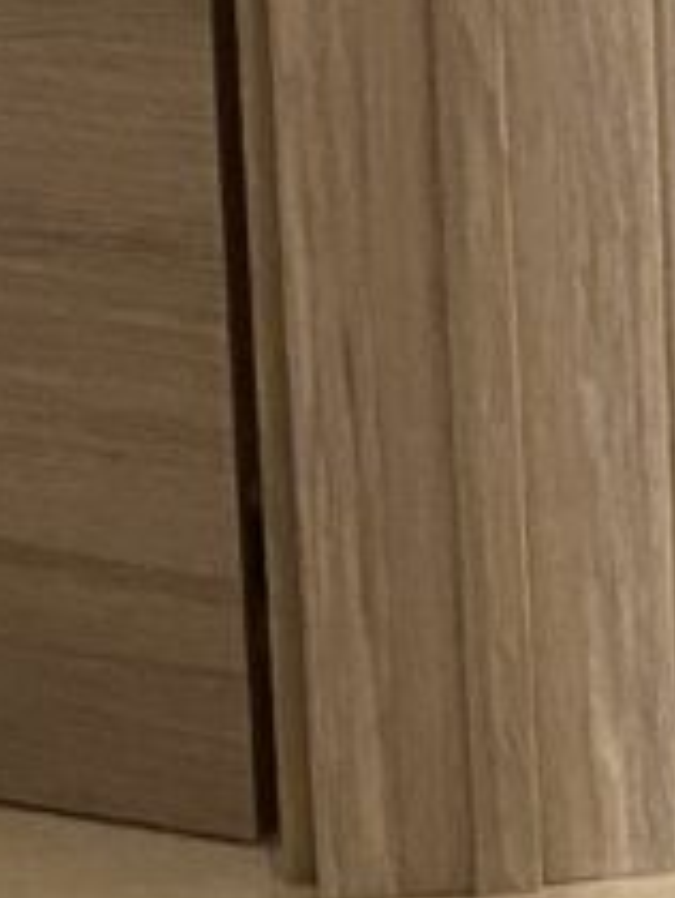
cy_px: -774
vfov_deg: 9.8
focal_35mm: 190
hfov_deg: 7.7
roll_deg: +2.7
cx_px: 1068
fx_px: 4930
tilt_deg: -13.1
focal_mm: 4.25
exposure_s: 1/33
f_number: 1.8
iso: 500
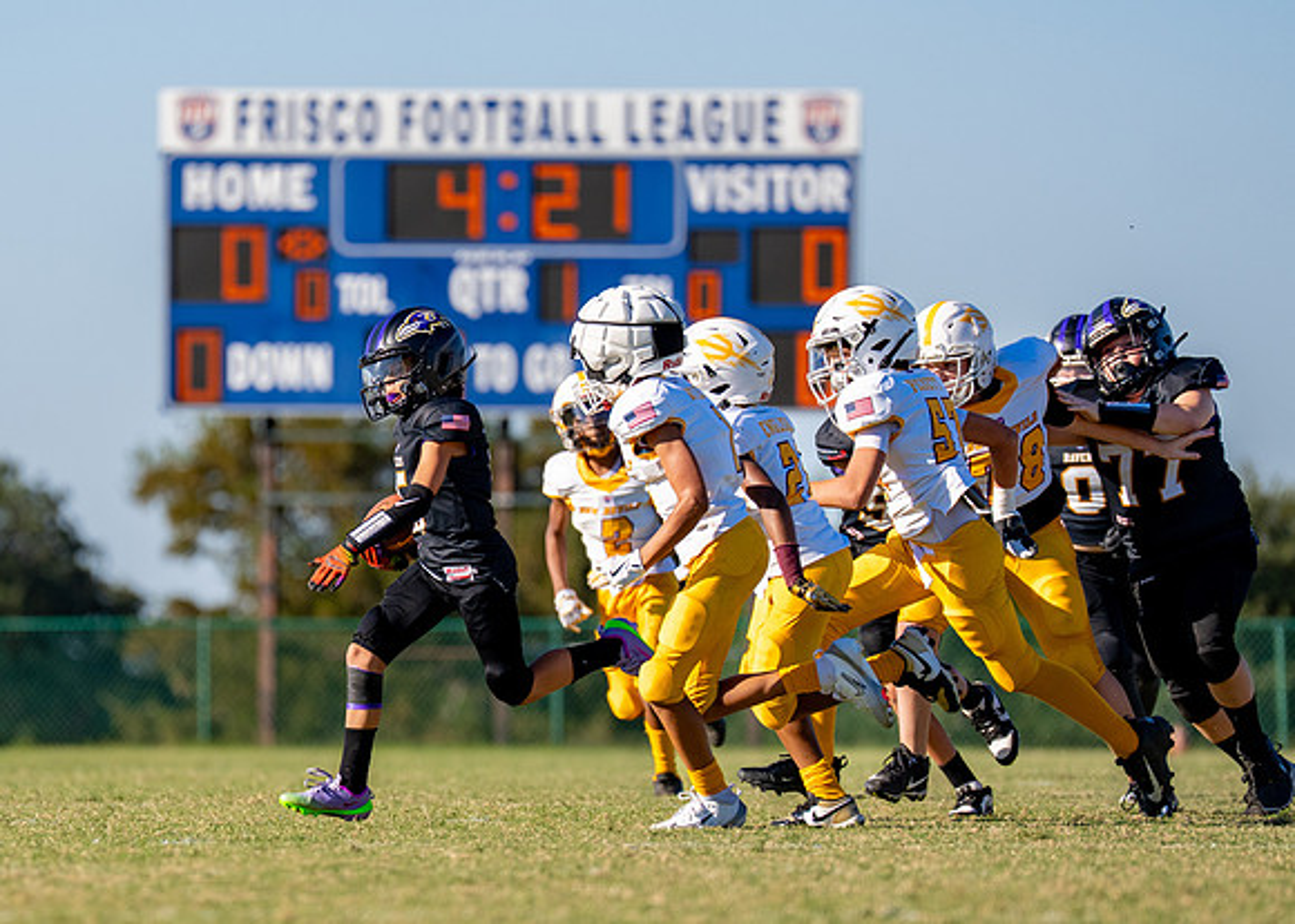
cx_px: 419
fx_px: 14043
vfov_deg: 3.8
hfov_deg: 5.3
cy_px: 547
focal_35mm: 382
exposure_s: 1/3200
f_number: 2.8
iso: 160
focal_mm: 200
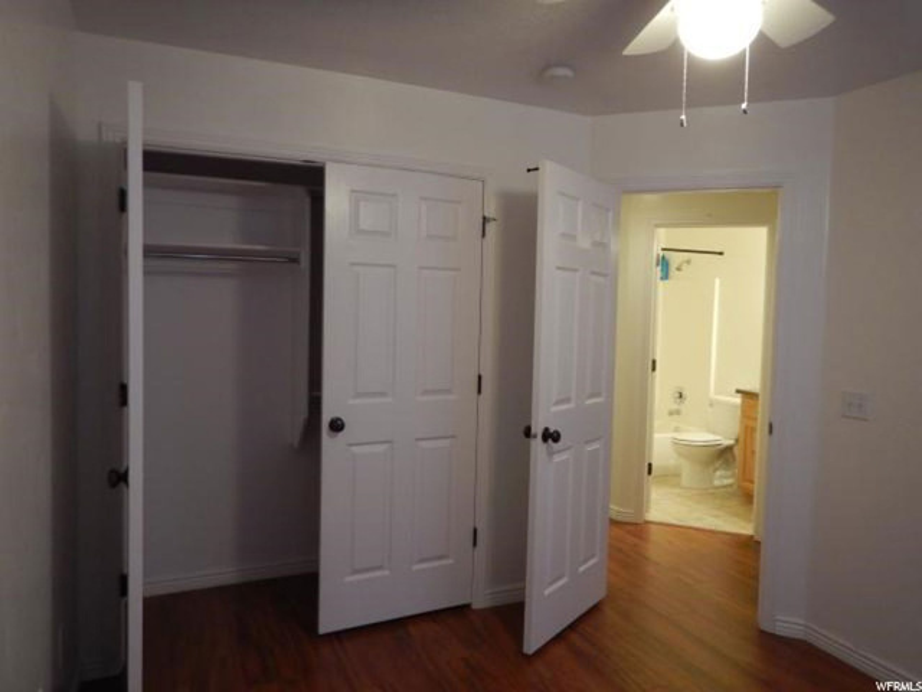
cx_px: 461
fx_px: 639
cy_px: 346
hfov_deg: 71.6
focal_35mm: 24
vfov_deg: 56.8
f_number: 2.8
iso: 360
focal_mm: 4.3
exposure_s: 1/30
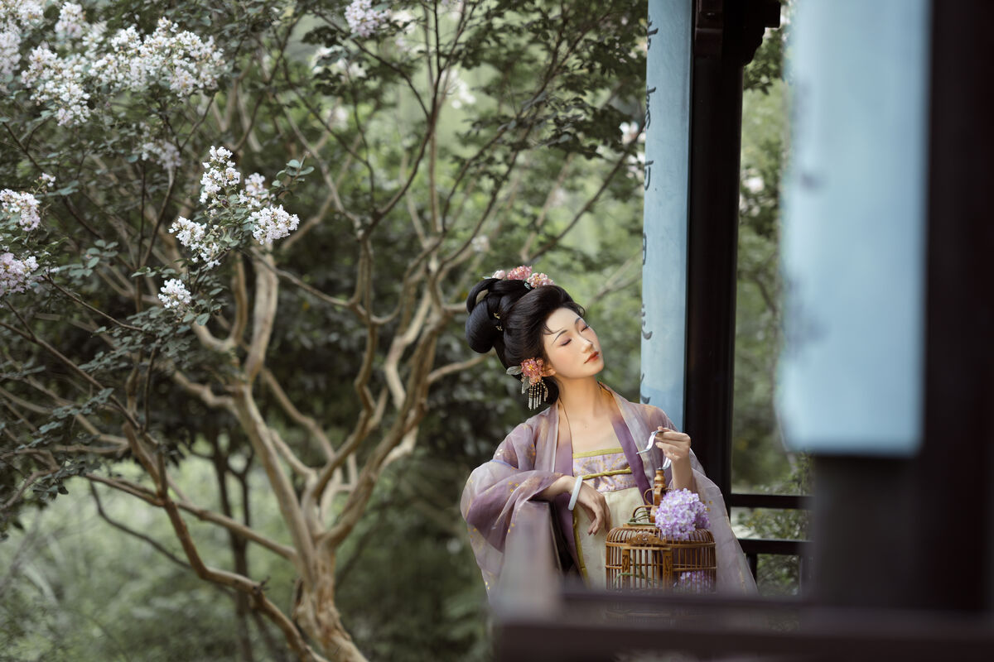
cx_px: 497
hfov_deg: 23.9
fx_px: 2347
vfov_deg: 16.1
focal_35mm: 85
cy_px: 331
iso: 100
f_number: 1.6
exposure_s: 1/160
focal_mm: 85
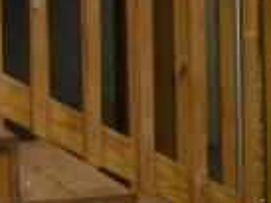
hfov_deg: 6.2
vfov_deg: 4.7
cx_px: -144
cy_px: -150
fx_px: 2460
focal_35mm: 314
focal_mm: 7.4
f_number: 3.5
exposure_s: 1/100
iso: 64
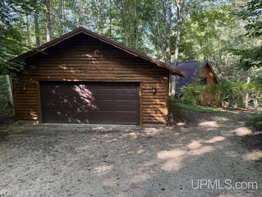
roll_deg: +0.6
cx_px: 131
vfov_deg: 56.8
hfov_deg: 71.6
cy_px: 98
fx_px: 182
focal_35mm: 24
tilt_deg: -8.8
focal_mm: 6.76
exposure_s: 1/143
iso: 100
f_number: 1.78
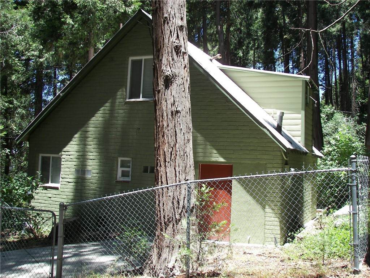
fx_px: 449
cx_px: 185
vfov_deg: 34.3
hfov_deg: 44.8
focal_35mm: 42
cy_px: 139
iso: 50
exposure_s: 1/200
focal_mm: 6.9
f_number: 2.8
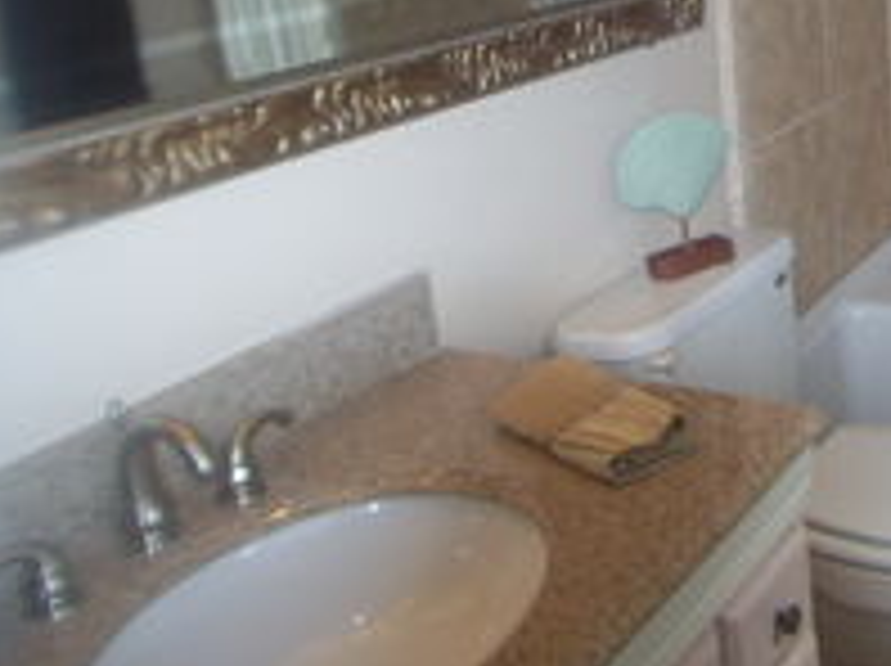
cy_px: 104
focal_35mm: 67
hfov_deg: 27.9
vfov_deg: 21.5
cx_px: 810
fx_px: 1722
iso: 80
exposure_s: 1/60
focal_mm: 6
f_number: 2.7
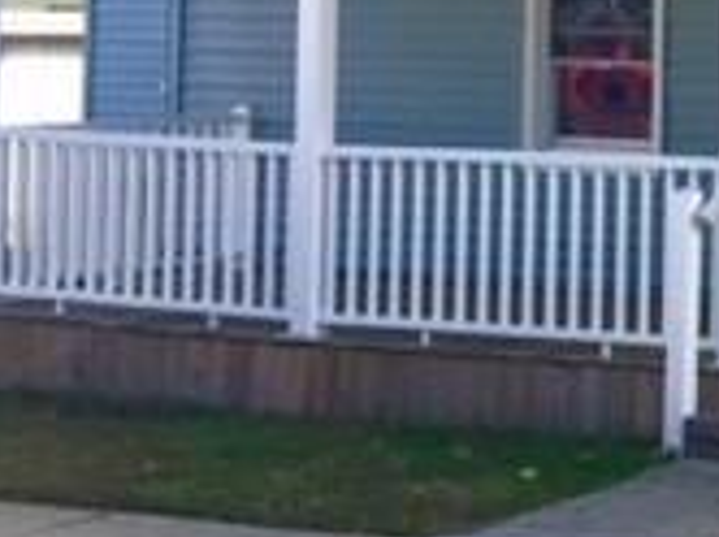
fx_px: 2323
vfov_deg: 13.0
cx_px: 1165
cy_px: -26
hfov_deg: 15.8
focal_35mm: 112
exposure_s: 1/1464
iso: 32
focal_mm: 4.15
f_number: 2.2
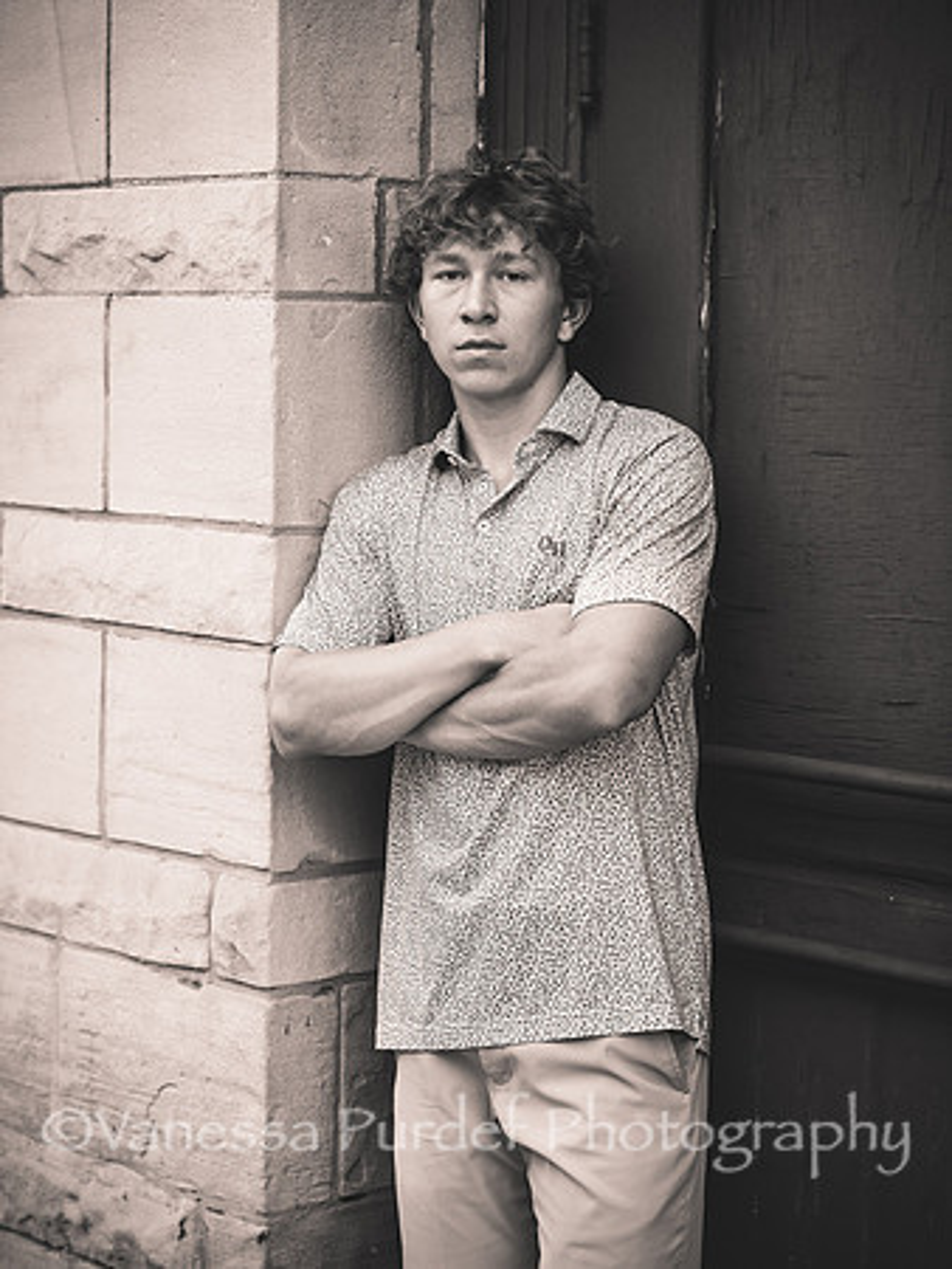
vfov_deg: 22.7
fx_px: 3151
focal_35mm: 86
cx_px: 476
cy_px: 634
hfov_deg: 17.2
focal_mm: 43
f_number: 1.8
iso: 100
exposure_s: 1/160
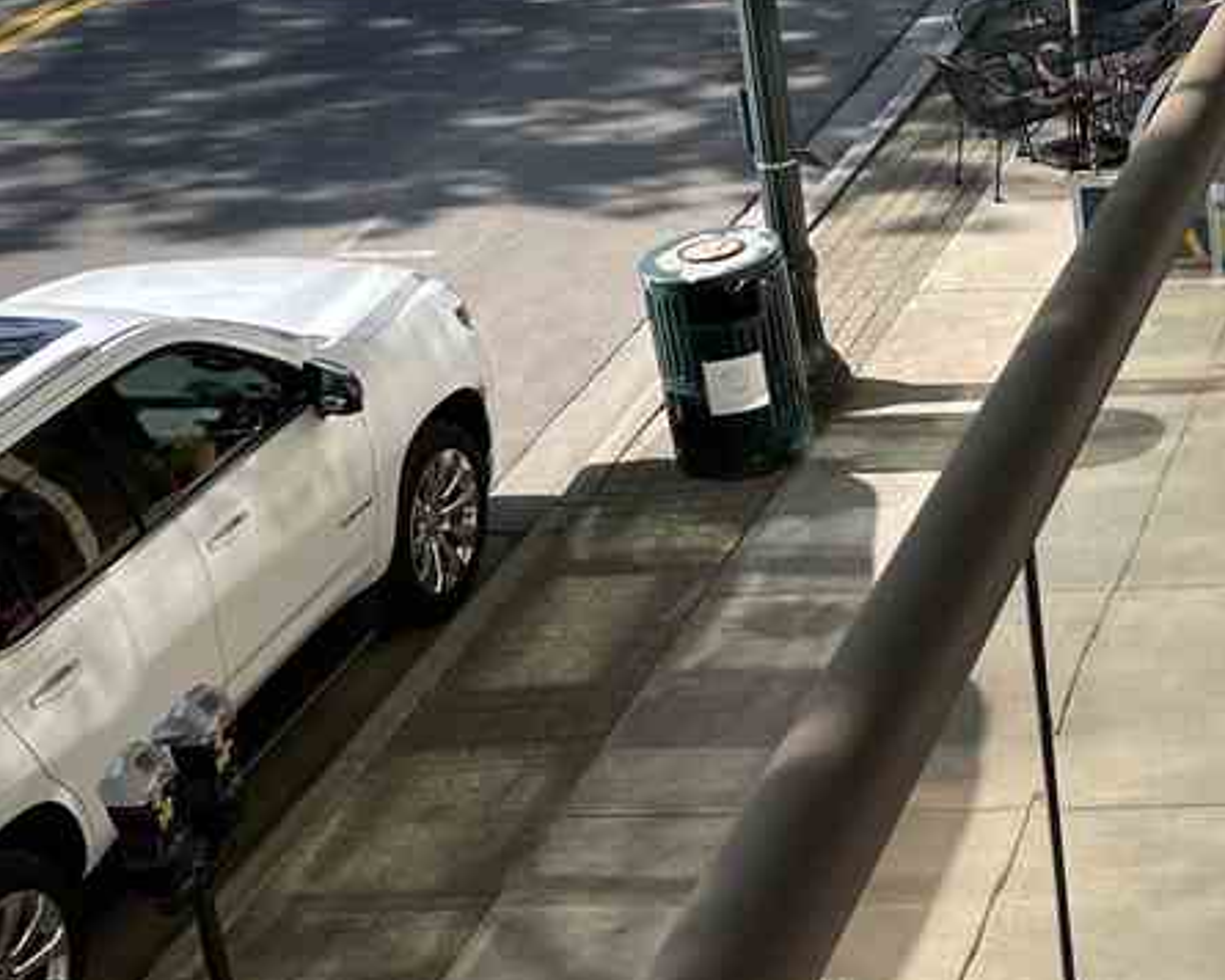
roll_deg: +1.5
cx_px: 1580
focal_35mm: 73
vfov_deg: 20.3
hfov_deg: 23.2
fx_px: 2647
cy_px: 8
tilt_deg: -16.5
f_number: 1.6
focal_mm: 4.2
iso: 32
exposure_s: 1/1553
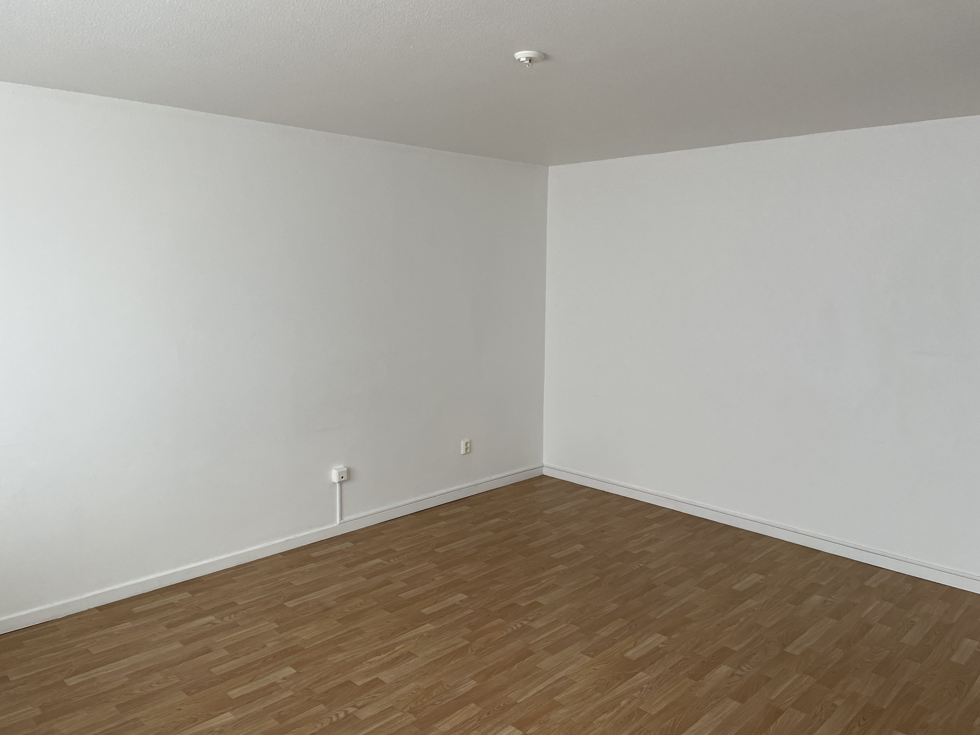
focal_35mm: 26
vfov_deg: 53.1
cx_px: 490
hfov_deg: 67.3
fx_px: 736
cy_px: 368
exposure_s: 1/121
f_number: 1.6
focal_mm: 4.2
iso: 125
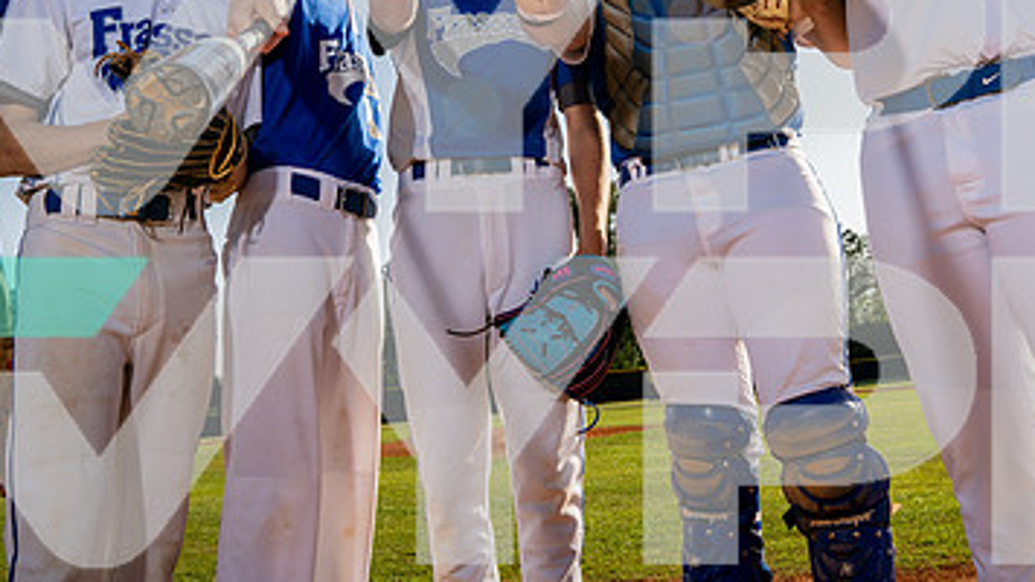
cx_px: 596
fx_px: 1125
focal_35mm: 41
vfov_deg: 27.9
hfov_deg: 49.2
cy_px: 60
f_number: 8
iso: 200
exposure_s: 1/250
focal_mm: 24
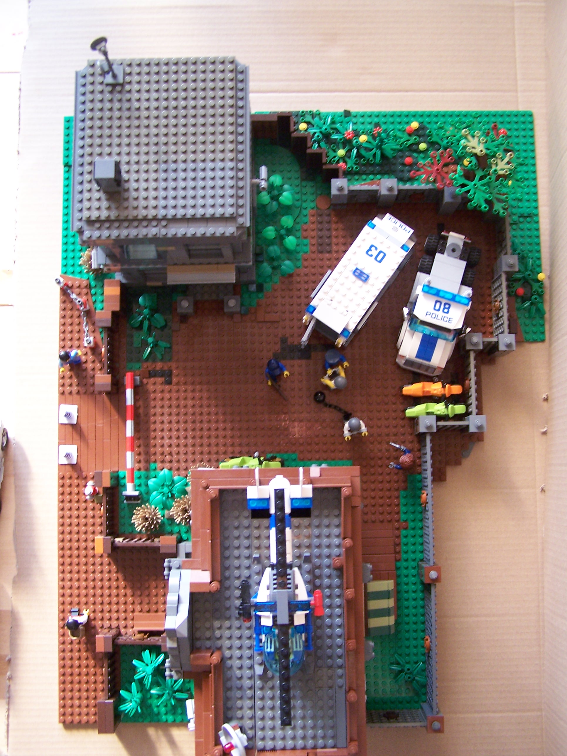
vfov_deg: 49.0
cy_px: 378
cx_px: 284
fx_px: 830
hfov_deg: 37.7
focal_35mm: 38
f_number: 2.8
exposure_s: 1/10
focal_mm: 6.3
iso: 140
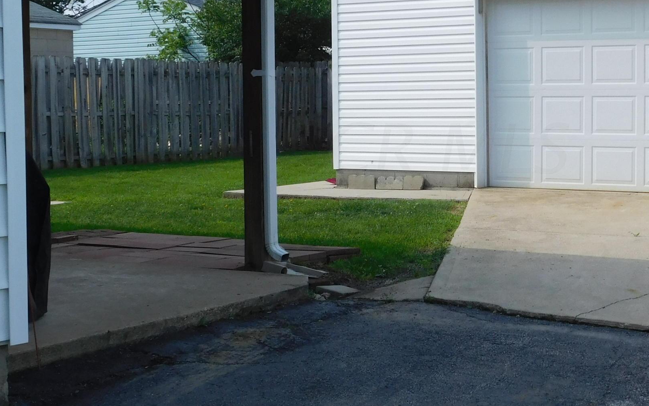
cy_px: 147
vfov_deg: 18.3
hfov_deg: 28.7
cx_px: 448
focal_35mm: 71
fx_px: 1256
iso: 125
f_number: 3.5
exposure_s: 1/800
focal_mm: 6.3
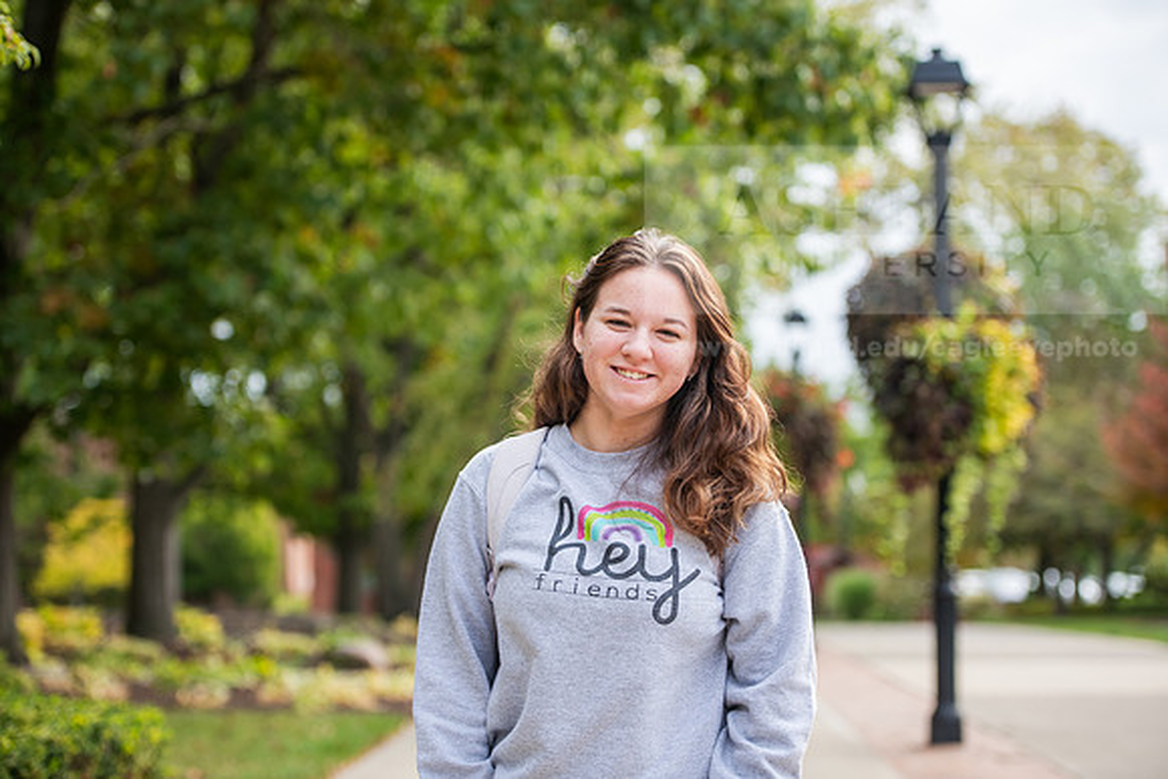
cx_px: 584
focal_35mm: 75
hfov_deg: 27.0
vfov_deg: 18.2
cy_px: 390
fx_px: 2434
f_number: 3.2
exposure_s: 1/320
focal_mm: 75
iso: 200
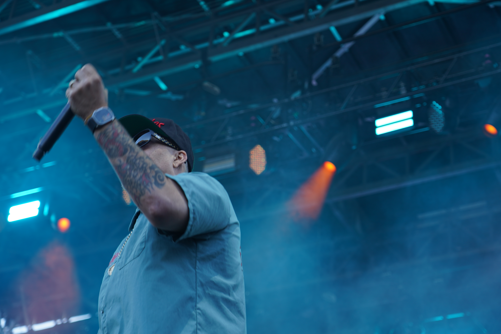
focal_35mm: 74
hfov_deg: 27.3
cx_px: 266
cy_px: 166
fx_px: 1030
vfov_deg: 18.4
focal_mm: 69
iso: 200
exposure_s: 1/160
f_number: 4
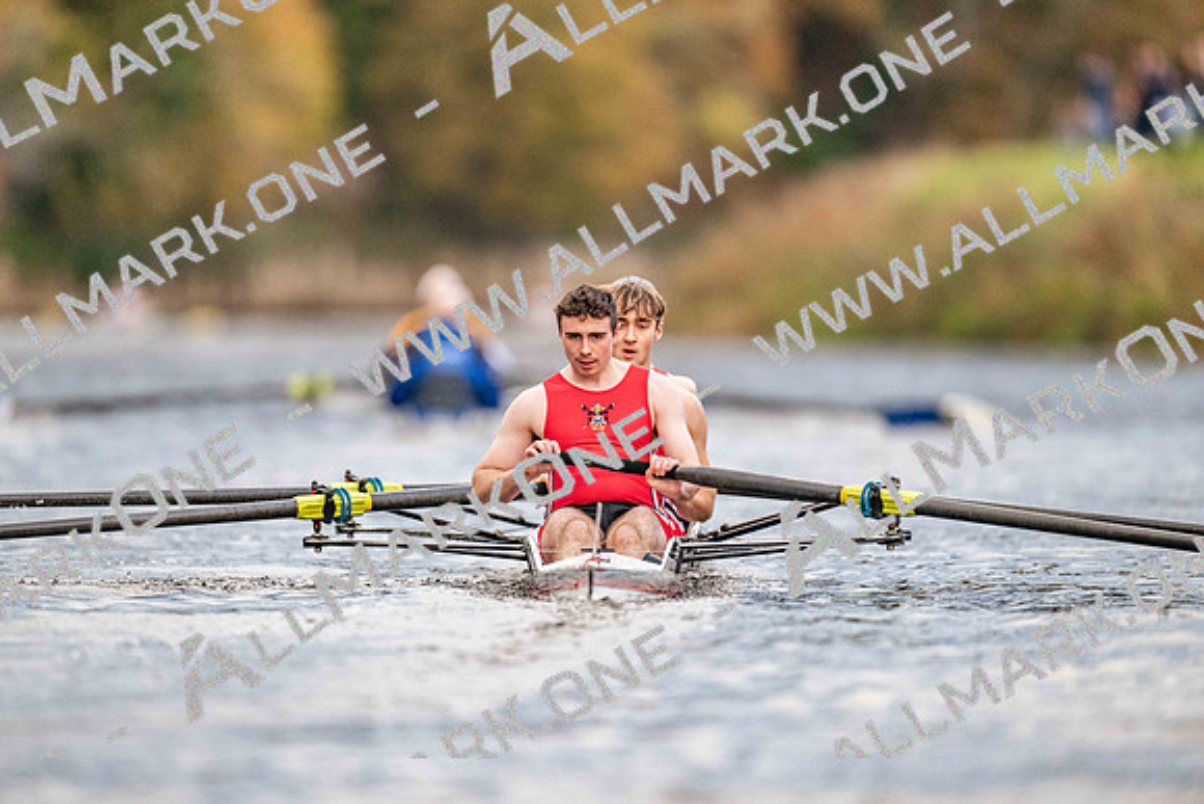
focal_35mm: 600
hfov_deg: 3.4
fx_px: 20070
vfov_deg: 2.3
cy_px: 402
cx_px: 602
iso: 4000
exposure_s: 1/2500
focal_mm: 600
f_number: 4
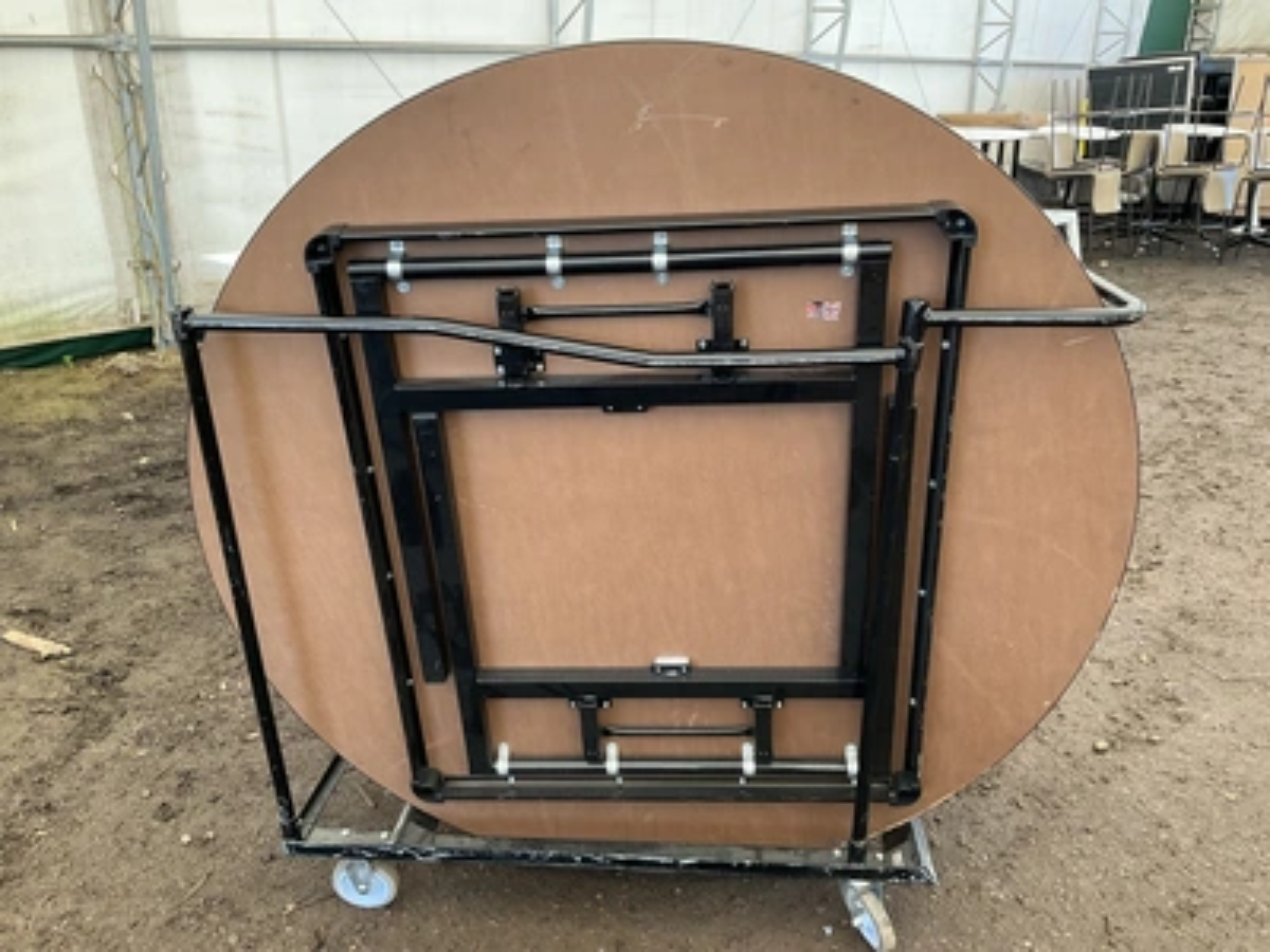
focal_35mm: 29
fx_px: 1064
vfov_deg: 48.2
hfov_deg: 61.7
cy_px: 476
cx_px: 635
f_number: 1.8
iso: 50
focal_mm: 3
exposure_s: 1/122
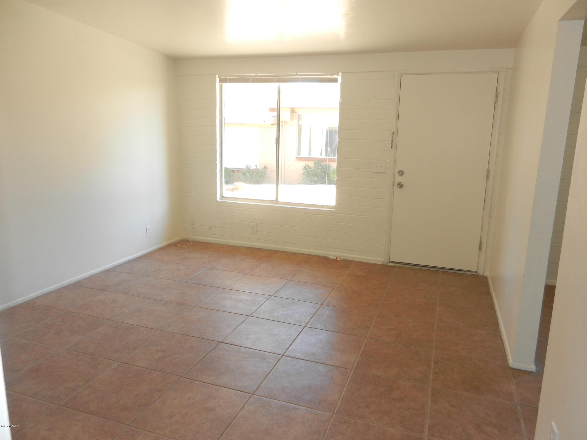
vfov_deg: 54.9
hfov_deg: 69.4
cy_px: 220
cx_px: 294
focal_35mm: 25
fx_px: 424
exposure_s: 1/50
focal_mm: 4.5
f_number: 3.5
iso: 160
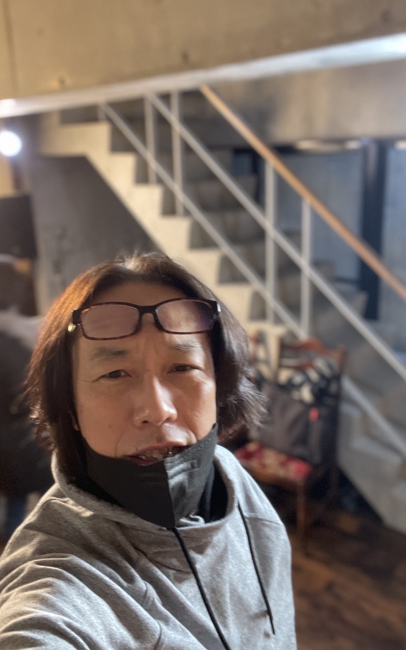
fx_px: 567
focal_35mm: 32
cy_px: 324
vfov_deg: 59.7
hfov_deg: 39.4
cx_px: 180
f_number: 2.2
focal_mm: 2.71
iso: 400
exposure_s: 1/25
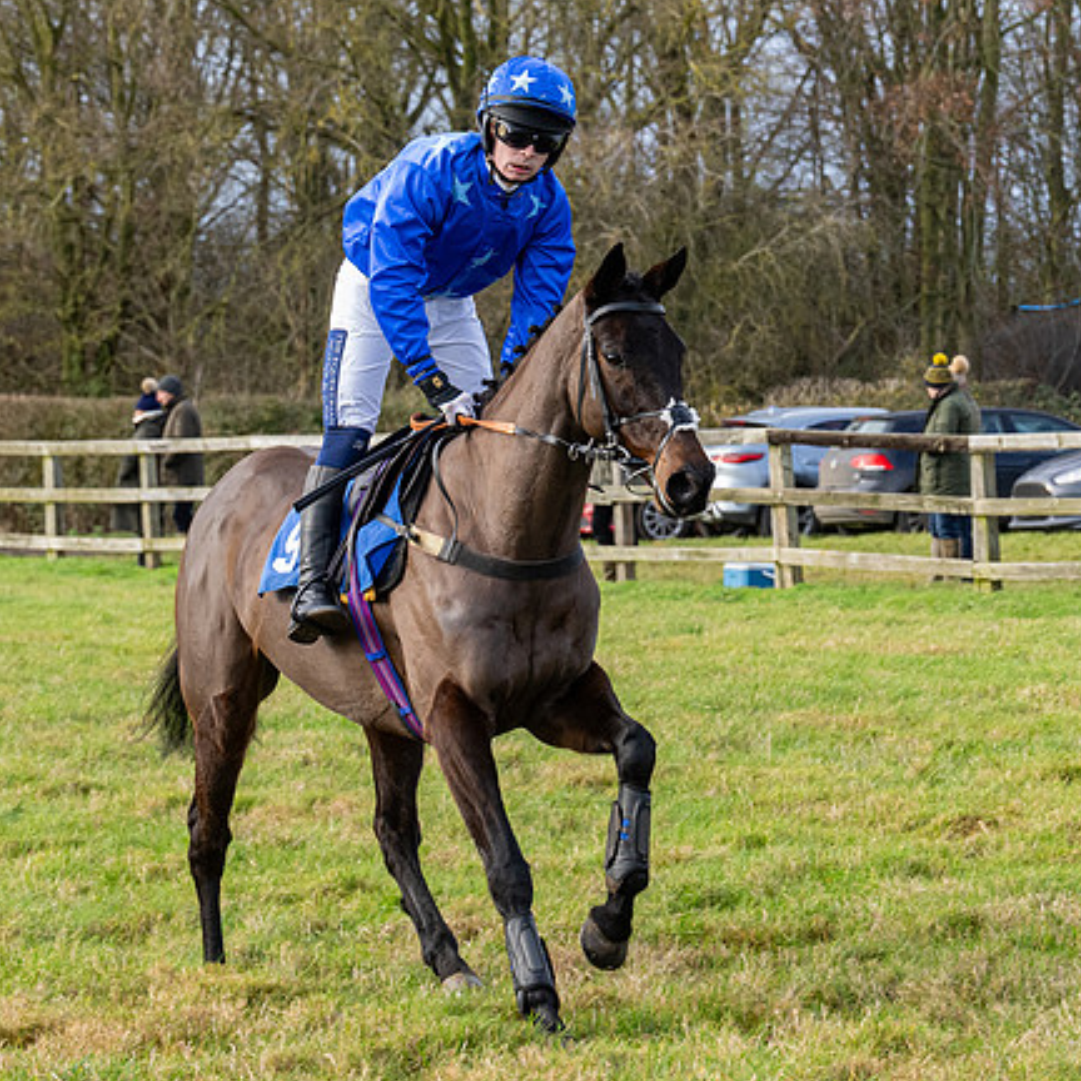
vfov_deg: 10.2
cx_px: 692
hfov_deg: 10.2
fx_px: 6042
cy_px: 445
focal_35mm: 171
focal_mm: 74
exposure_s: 1/800
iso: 800
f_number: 5
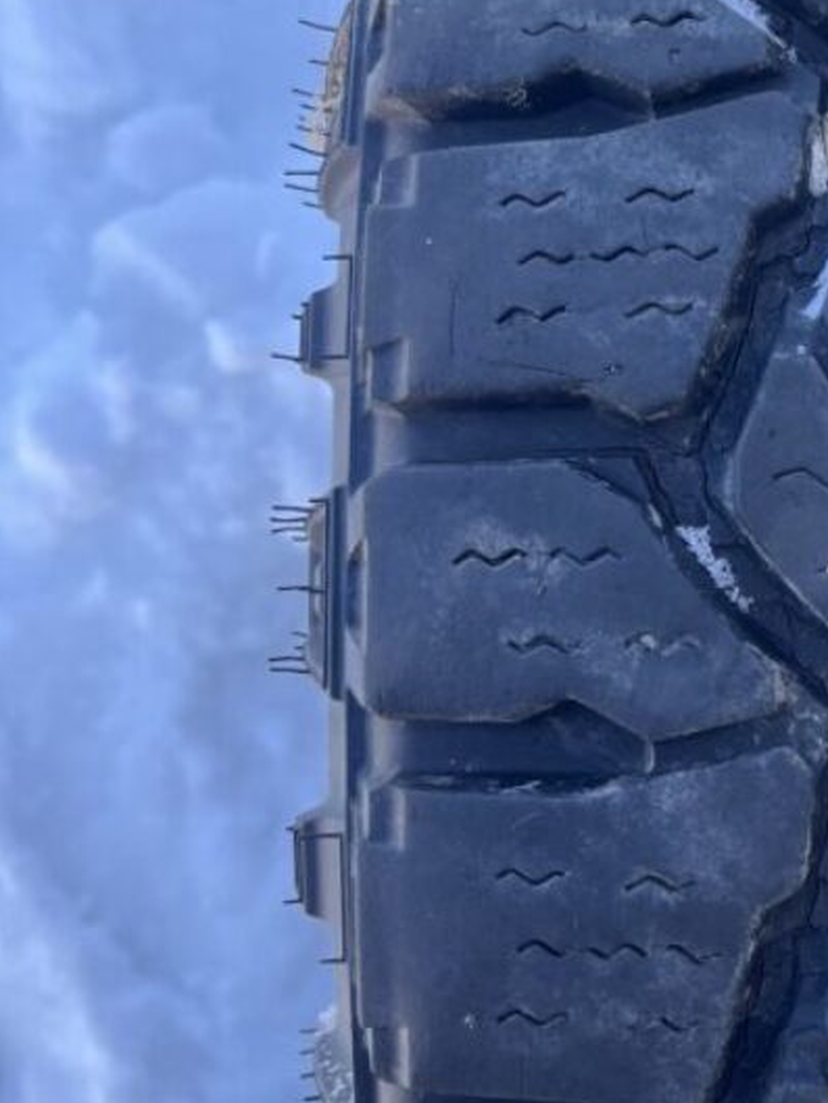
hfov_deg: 23.7
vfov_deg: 32.4
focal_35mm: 59
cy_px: 361
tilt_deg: -74.4
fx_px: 1881
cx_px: 836
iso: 40
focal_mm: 5.1
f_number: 1.6
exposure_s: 1/238
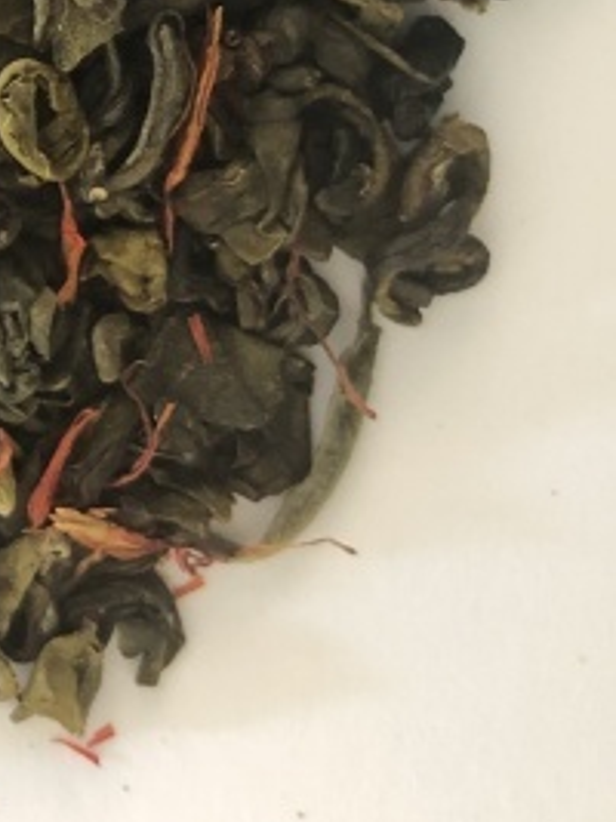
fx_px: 2090
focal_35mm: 88
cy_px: -55
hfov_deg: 15.3
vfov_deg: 21.3
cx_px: -351
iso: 100
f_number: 1.8
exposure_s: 1/12
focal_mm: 3.99
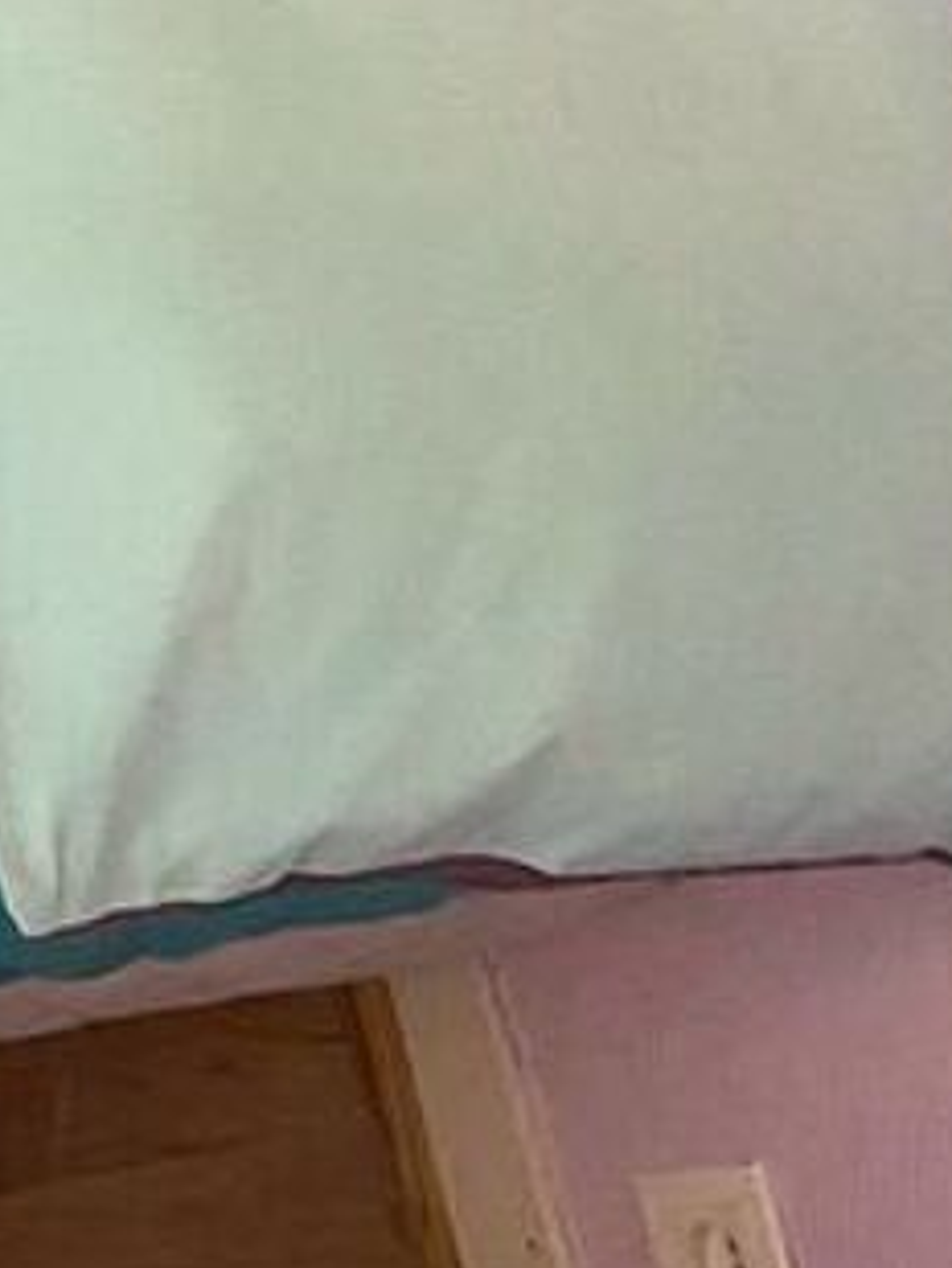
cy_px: -1225
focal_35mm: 112
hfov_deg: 12.3
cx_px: -677
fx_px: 4104
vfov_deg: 14.7
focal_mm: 4.25
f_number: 1.8
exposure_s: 1/43
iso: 500
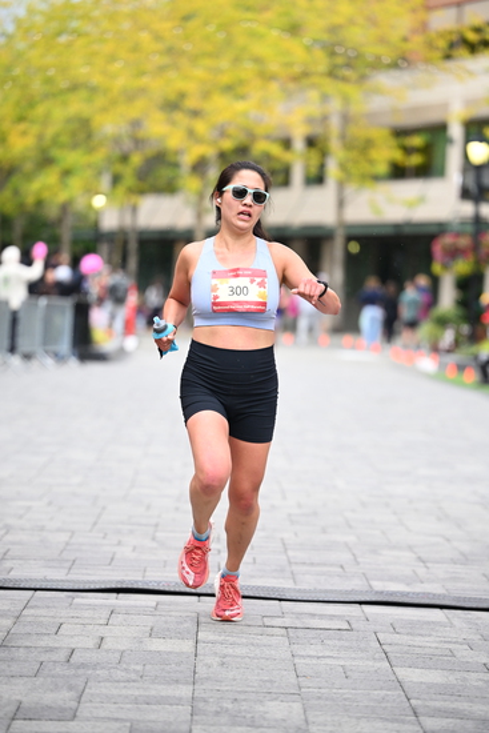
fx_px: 2647
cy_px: 366
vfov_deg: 15.8
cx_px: 244
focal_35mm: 130
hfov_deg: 10.6
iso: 1250
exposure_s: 1/1600
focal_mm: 130
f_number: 2.8
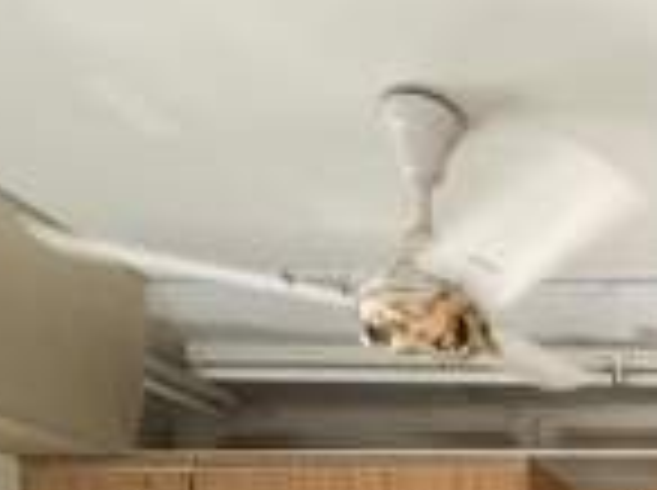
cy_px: 722
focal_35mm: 46
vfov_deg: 24.8
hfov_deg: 31.4
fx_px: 872
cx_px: 864
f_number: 2.2
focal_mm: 2.22
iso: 800
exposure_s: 1/60
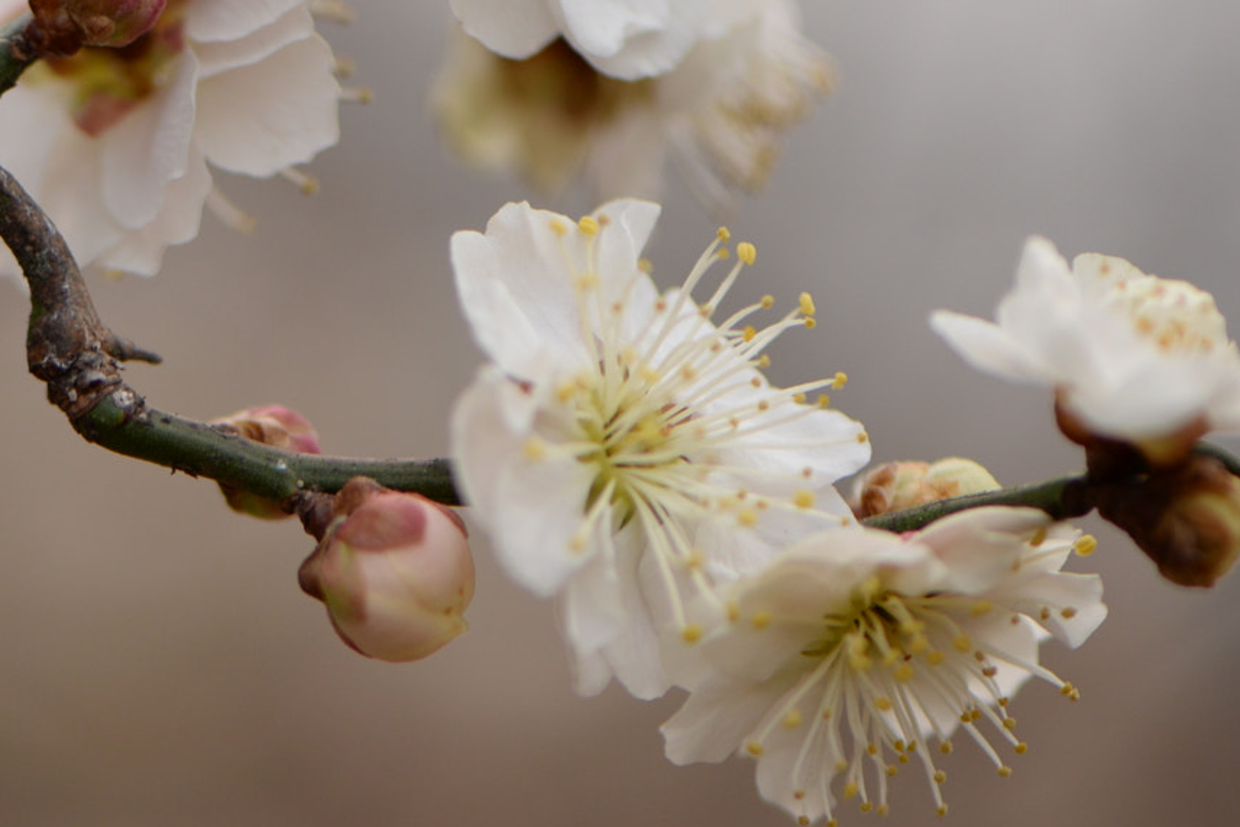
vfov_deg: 5.5
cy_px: 471
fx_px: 8648
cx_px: 19
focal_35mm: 251
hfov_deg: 8.2
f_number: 3.5
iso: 400
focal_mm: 105
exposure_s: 1/2000
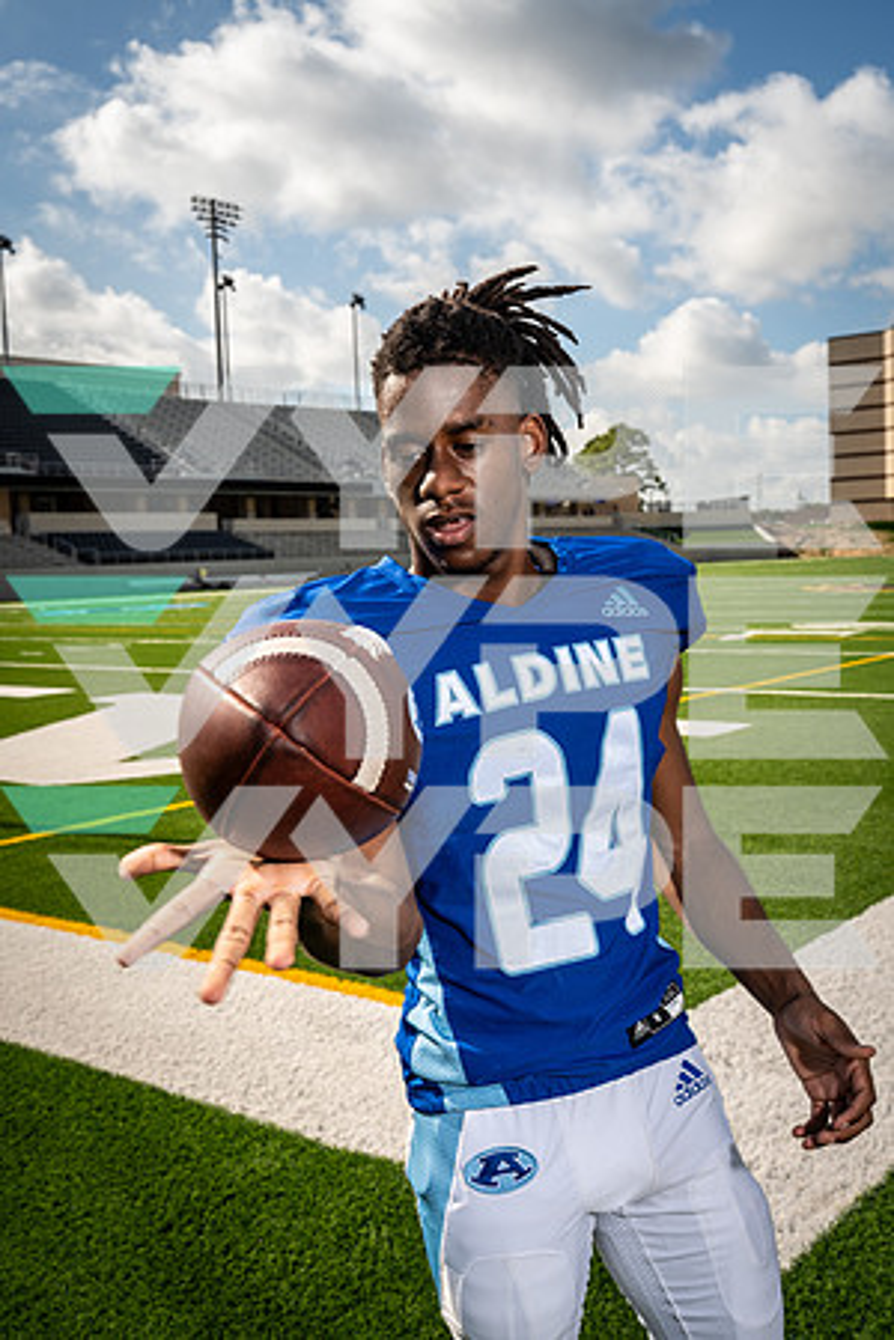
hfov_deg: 35.1
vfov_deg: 50.7
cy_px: 670
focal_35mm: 38
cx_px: 447
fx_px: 1415
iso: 125
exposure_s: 1/250
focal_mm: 38
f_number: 8
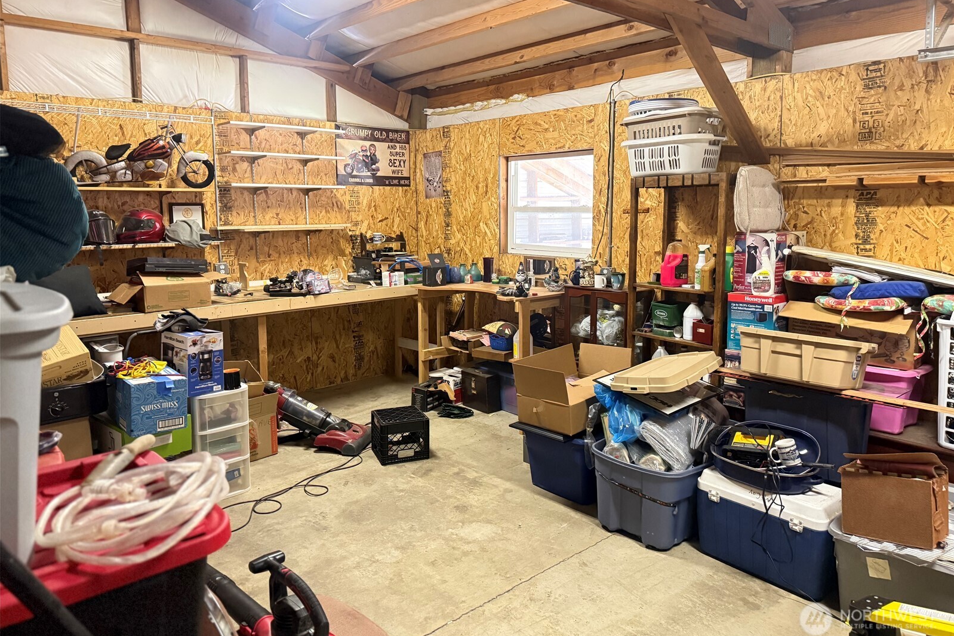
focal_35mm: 25
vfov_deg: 51.2
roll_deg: -0.4
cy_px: 285
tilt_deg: -6.3
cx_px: 477
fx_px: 662
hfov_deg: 71.5
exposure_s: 1/30
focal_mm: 6.76
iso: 1000
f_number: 1.78
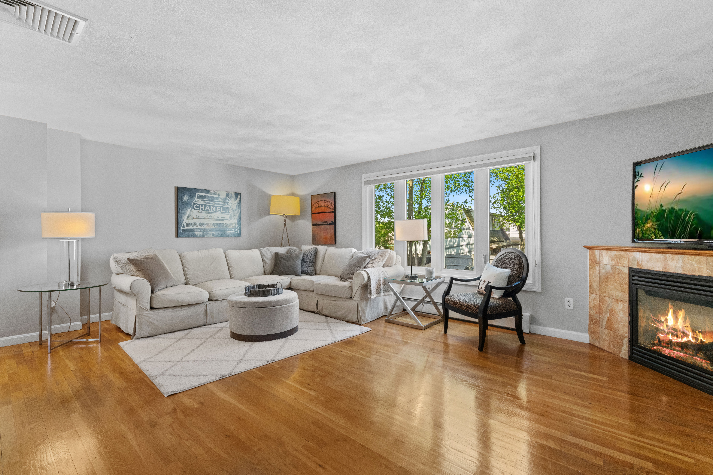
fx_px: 317
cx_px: 356
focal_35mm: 16
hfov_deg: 96.7
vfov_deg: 73.7
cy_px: 238
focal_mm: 16
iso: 1250
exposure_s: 1/10
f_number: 11
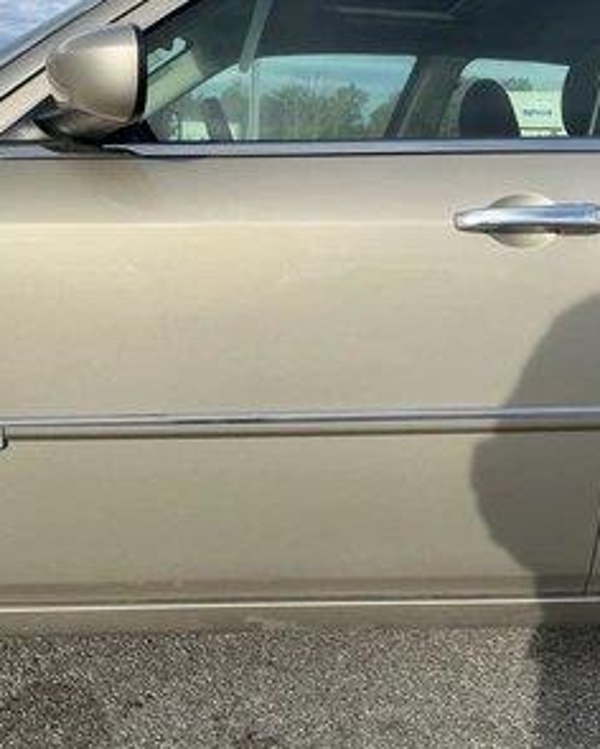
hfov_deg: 40.1
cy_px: 376
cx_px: 259
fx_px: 821
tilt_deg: -14.5
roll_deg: -2.4
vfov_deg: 49.1
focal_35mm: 37
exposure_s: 1/1121
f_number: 1.8
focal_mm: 3
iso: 25
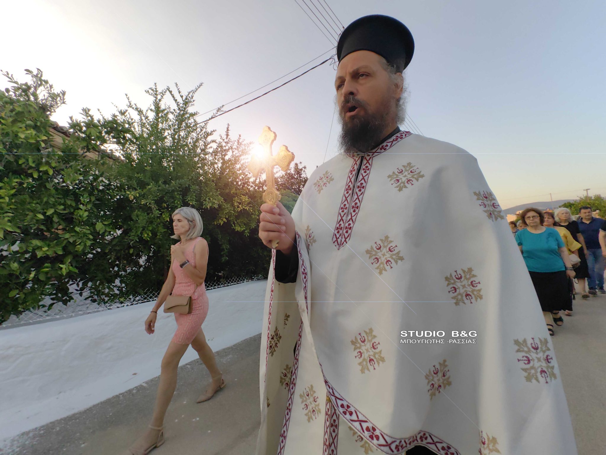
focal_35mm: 13
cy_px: 228
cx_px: 303
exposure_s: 1/167
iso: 50
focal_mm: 1.76
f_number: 2.2
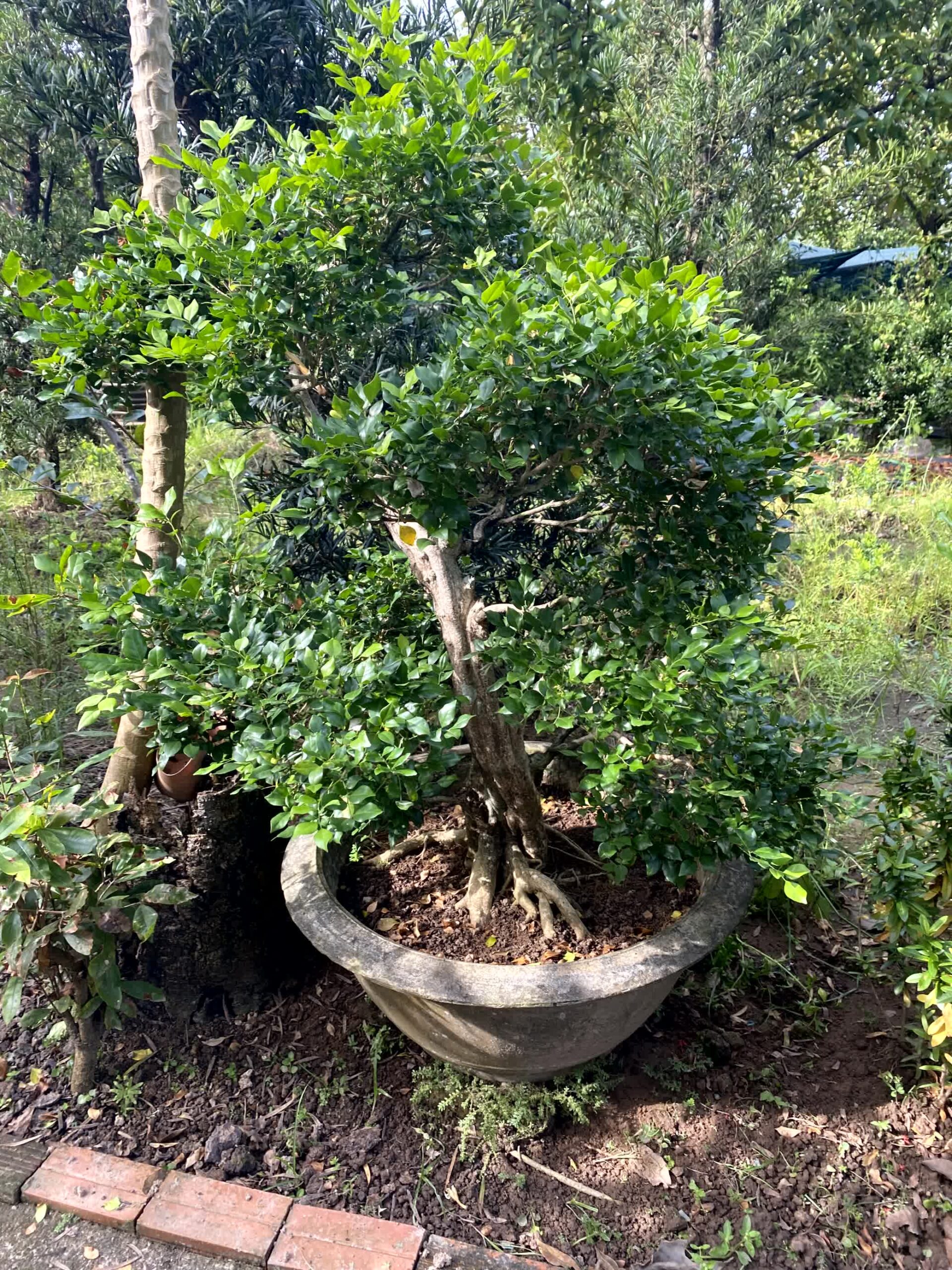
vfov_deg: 67.3
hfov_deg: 53.1
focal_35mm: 26
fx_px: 953
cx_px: 476
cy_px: 635
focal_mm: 4.25
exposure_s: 1/160
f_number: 1.8
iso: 32
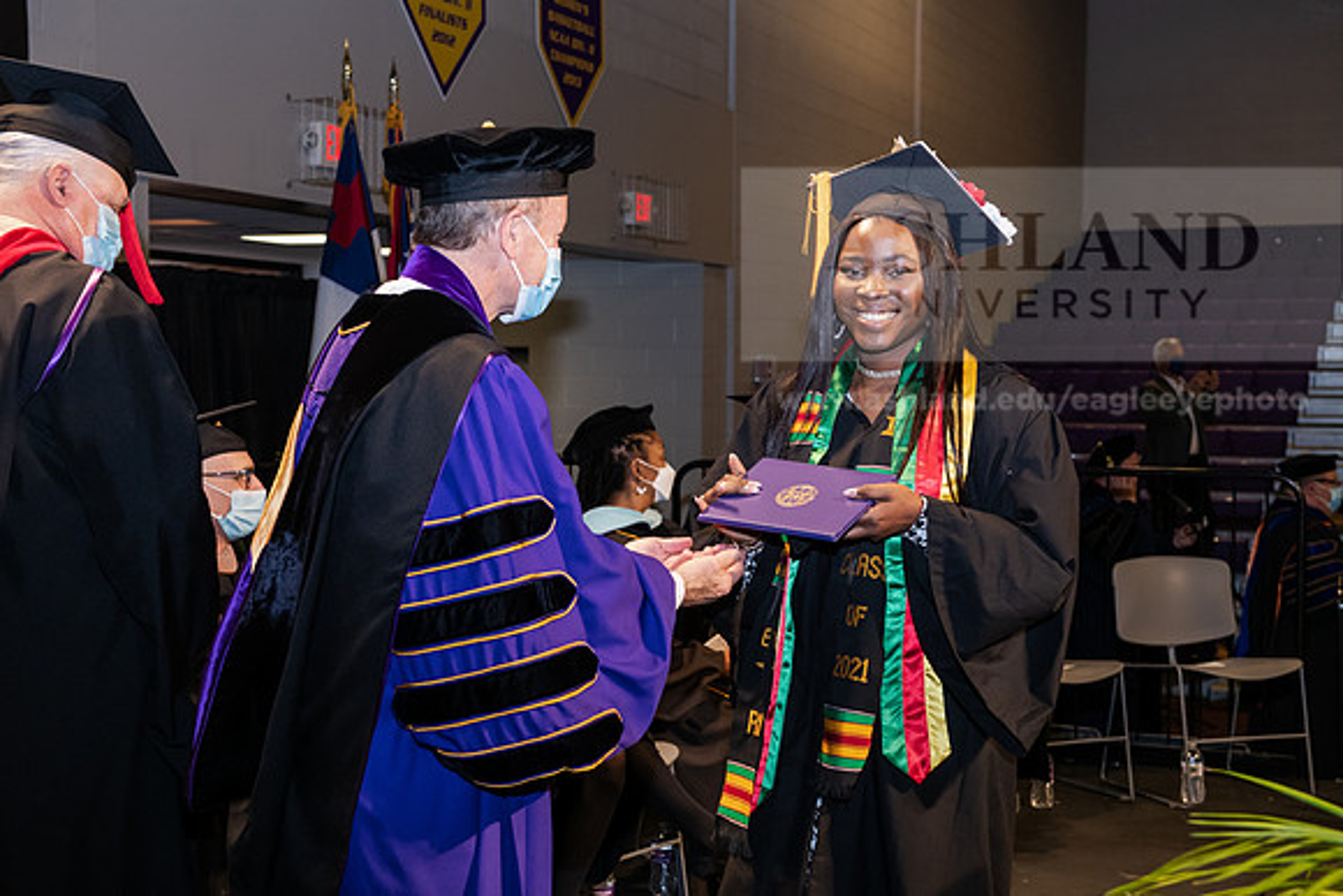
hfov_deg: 35.6
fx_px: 2090
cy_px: 448
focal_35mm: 56
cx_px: 672
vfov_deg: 24.2
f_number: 6.3
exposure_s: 1/200
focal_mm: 56
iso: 1600
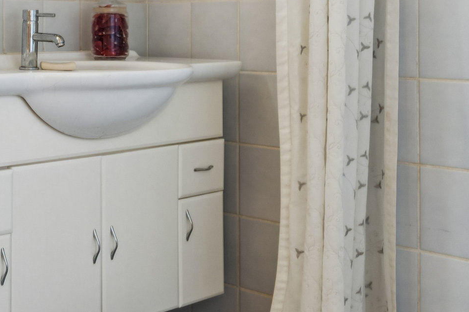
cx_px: -131
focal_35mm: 62
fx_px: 802
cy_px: 52
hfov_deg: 27.5
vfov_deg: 21.7
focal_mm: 13
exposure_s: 1
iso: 200
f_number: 5
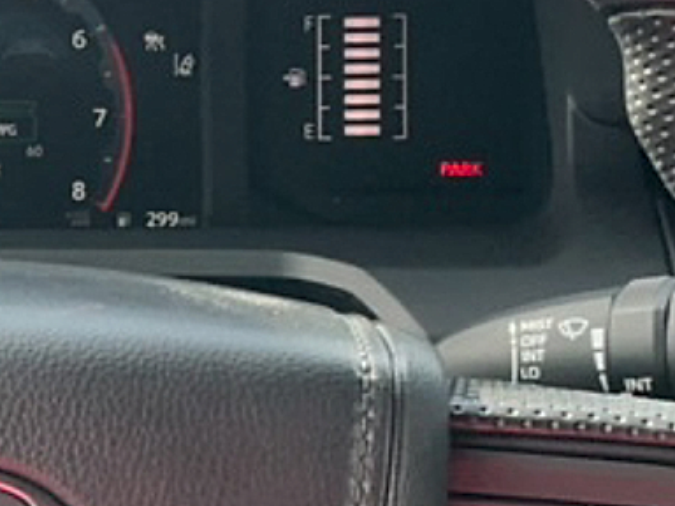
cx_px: -46
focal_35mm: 125
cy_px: 422
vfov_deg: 11.8
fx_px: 2437
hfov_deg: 15.4
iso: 50
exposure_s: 1/120
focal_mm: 3
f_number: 1.8
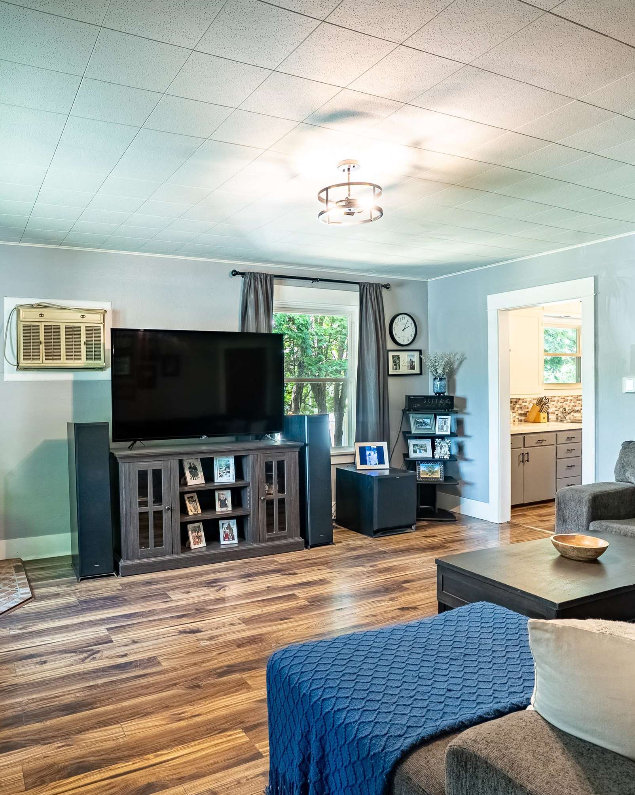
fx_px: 540
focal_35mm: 23
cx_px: 228
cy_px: 401
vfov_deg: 72.6
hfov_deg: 59.9
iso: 400
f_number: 8
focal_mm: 16
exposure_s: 1/40
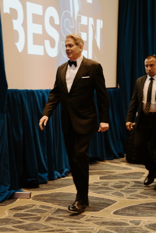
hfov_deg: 13.0
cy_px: 116
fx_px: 683
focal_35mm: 105
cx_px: 78
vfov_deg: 19.5
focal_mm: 70
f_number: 2.8
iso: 6400
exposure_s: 1/80
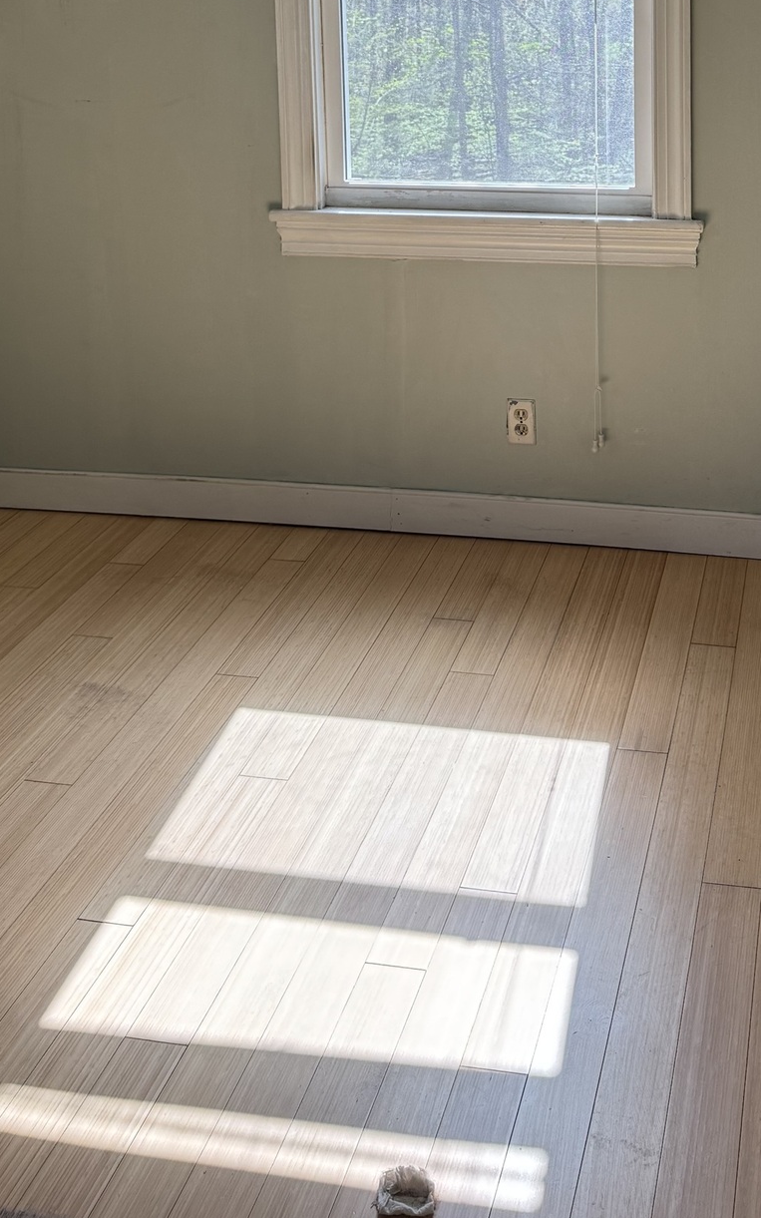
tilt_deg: -8.4
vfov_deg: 38.8
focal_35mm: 48
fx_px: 1593
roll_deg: +1.4
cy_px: 113
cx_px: 475
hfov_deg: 26.8
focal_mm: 6.76
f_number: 1.78
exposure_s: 1/266
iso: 64
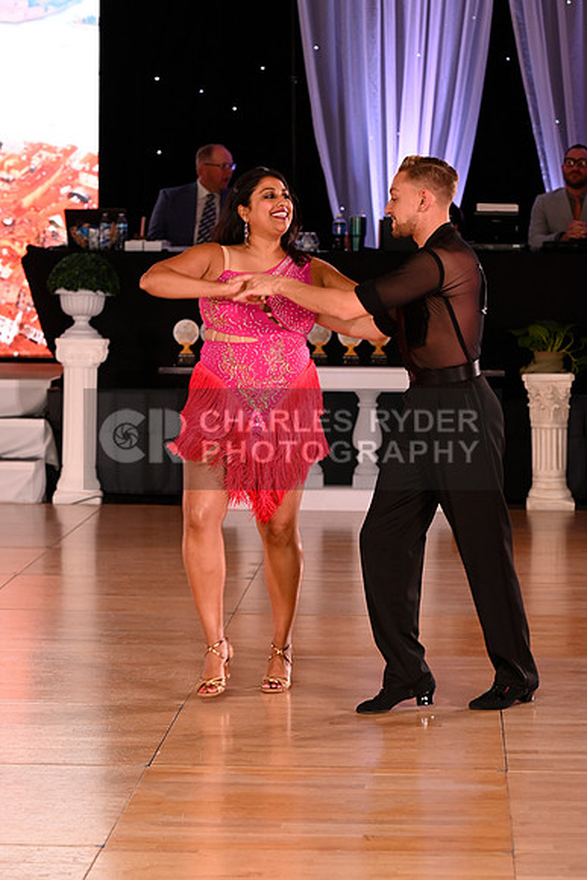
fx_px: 2835
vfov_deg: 17.6
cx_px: 294
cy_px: 440
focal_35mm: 116
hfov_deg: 11.8
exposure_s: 1/200
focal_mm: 116
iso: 2000
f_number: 5
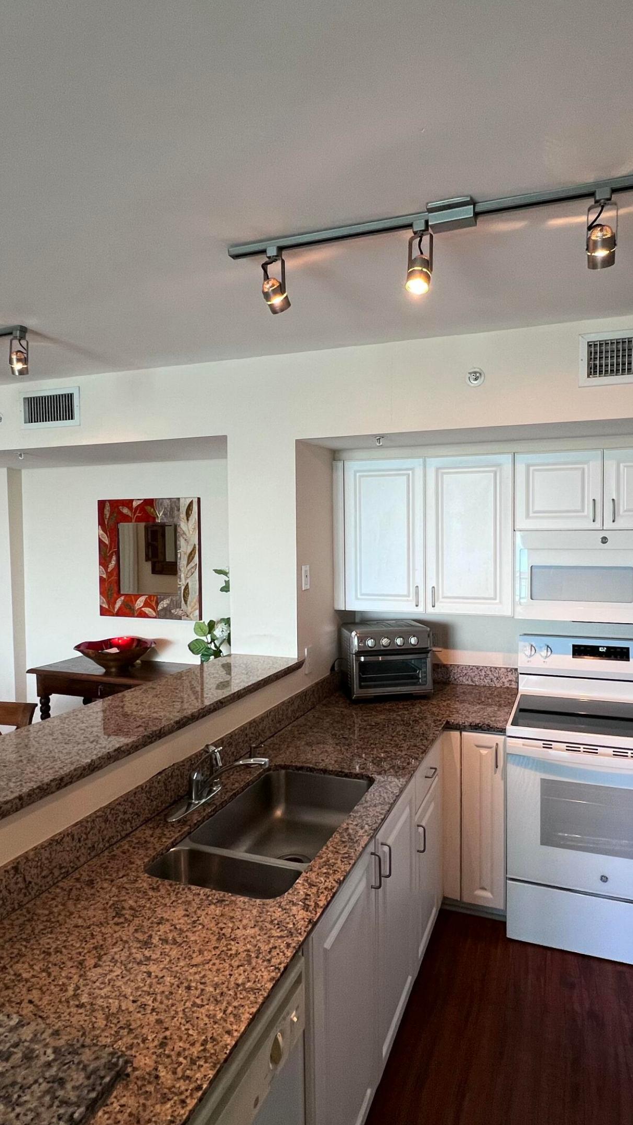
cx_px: 360
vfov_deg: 89.6
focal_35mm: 19
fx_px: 567
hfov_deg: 58.1
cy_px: 563
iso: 125
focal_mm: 1.57
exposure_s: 1/120
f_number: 1.8
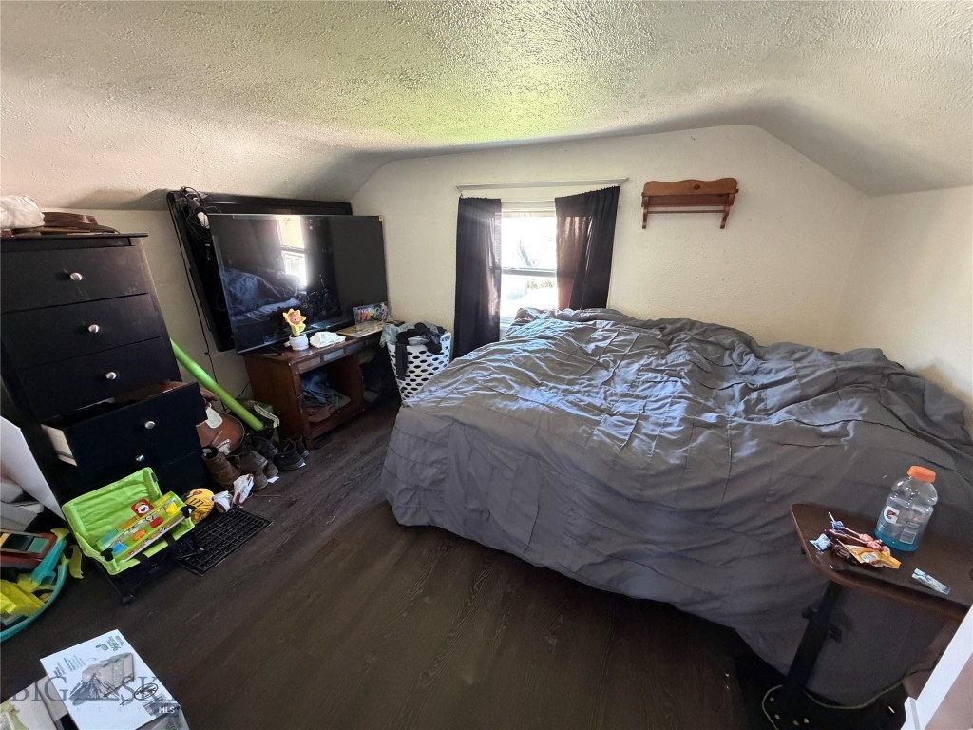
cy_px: 365
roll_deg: +1.0
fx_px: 394
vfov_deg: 85.7
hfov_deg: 102.1
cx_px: 486
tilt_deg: -19.5
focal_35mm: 14
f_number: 2.2
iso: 1000
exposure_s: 1/60
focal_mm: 2.22
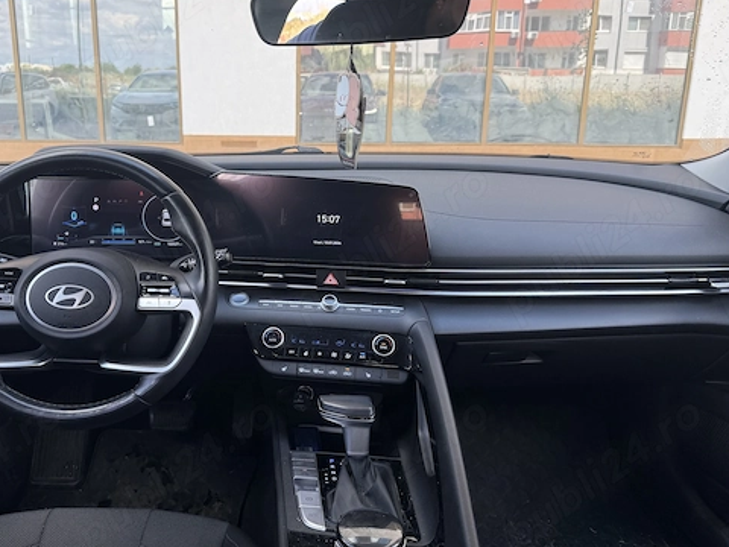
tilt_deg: -13.3
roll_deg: -0.1
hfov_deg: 59.3
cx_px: 282
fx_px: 632
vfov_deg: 46.8
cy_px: 260
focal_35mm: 30
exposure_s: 1/360
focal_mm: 6.76
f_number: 1.78
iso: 100
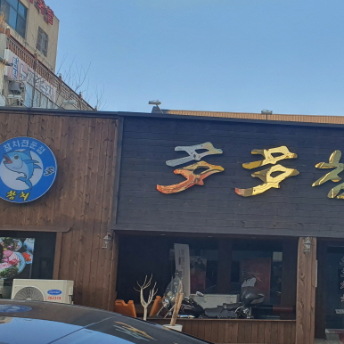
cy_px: 207
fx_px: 540
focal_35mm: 48
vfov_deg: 35.2
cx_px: 315
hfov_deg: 33.3
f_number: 2.4
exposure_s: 1/443
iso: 50
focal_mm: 4.3
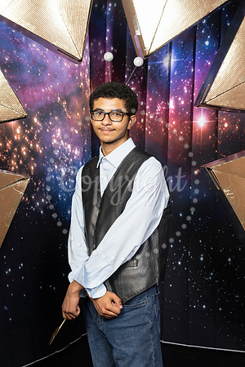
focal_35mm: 58
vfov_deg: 34.5
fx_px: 592
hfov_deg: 23.4
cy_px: 184
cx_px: 122
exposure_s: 1/160
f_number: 9
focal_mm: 58
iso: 320
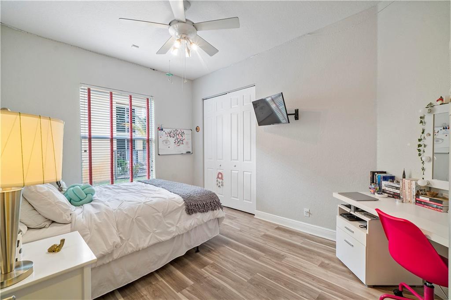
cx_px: 226
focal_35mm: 15
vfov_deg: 77.2
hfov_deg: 100.4
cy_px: 150
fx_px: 188
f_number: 11
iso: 160
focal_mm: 10
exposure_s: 1/2.5
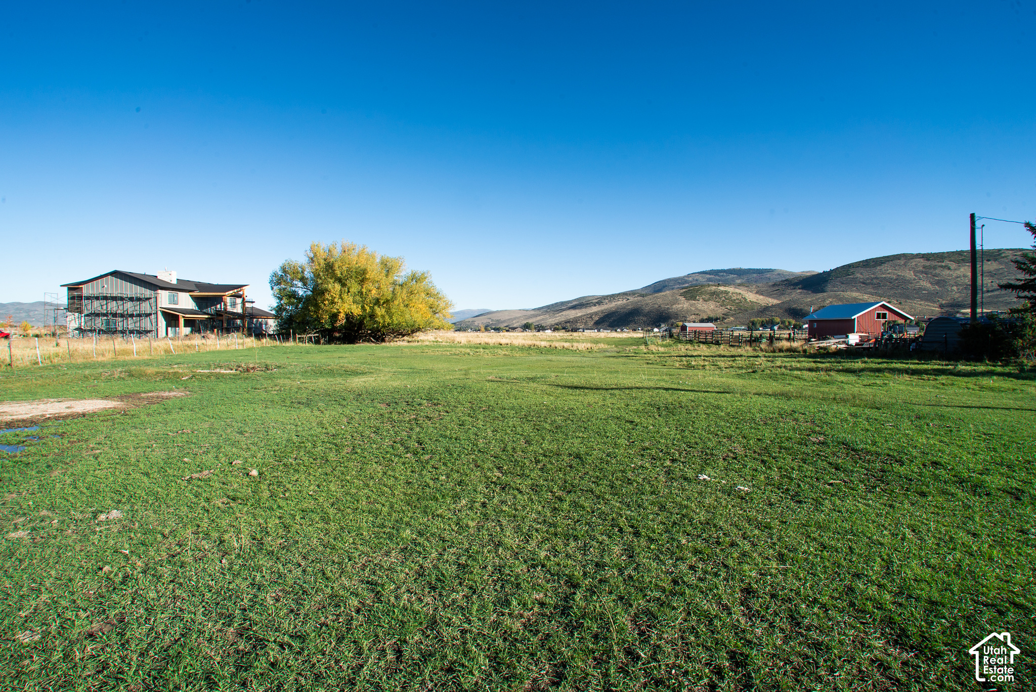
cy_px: 346
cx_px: 518
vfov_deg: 73.1
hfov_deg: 96.0
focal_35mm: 16
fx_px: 467
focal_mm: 16
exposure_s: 1/100
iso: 100
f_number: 16
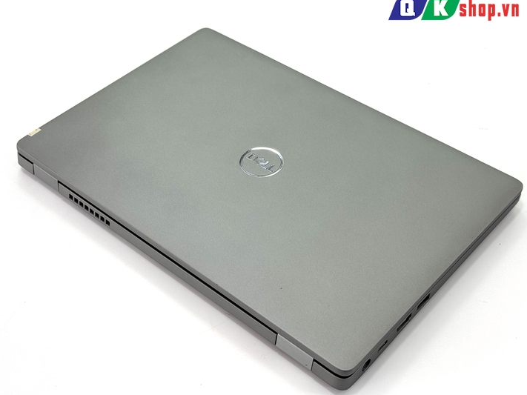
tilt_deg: -45.3
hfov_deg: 35.5
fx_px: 822
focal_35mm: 54
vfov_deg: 27.0
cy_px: 204
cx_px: 247
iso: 50
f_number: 1.78
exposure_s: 1/131
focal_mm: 6.76
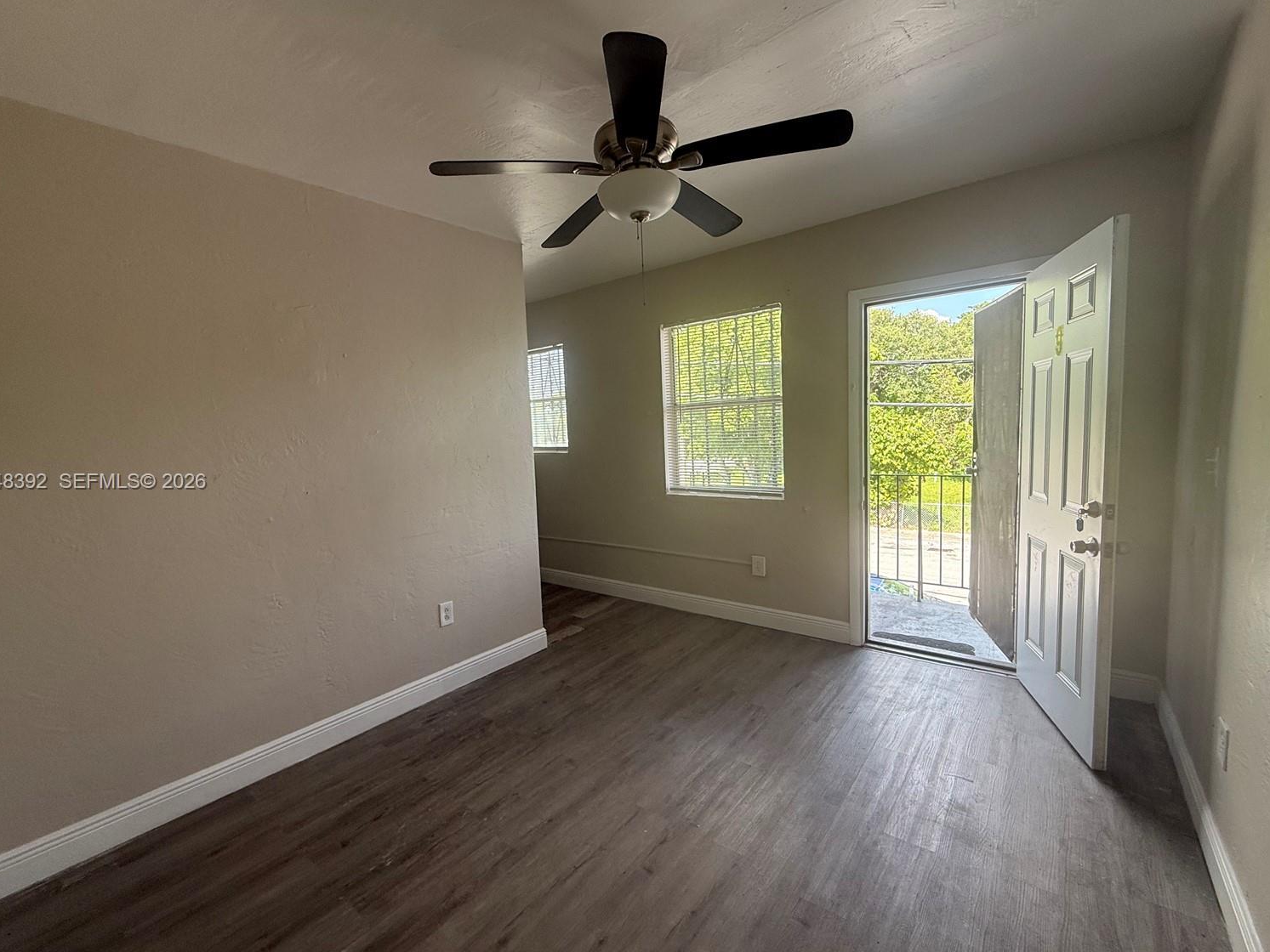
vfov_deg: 81.7
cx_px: 622
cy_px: 483
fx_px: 550
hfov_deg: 98.2
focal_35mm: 15
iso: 64
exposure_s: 1/138
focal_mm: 2.22
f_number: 2.2
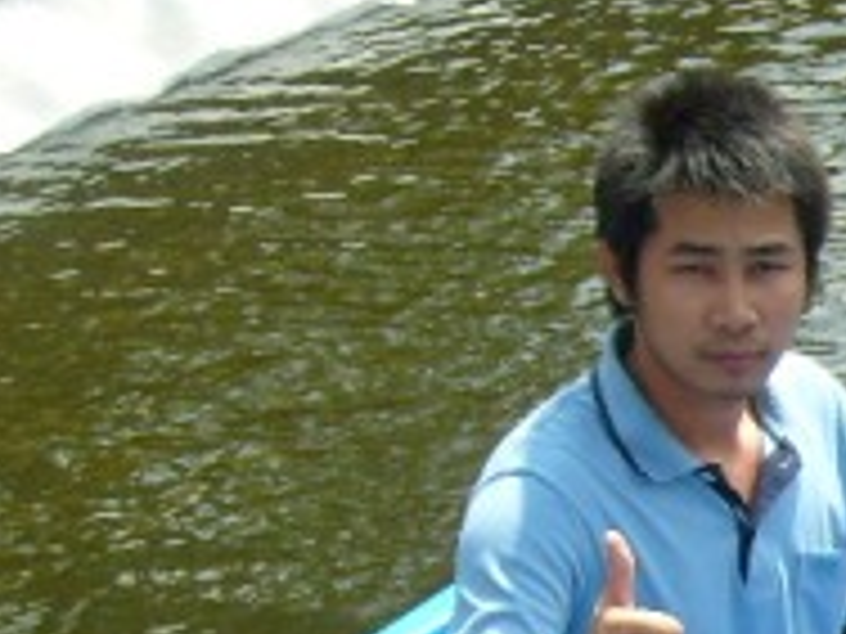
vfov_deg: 10.1
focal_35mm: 143
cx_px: 1404
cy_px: 854
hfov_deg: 12.8
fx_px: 3495
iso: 80
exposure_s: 1/180
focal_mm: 5.8
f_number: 7.1
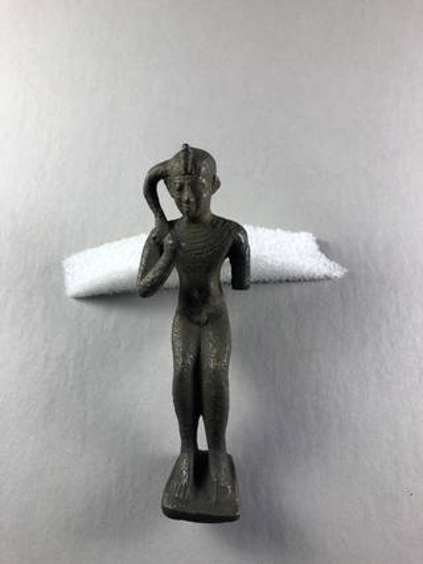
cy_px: 282
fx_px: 456
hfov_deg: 49.7
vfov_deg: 63.5
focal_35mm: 28
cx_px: 212
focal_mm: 3.99
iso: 25
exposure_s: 1/120
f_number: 1.8
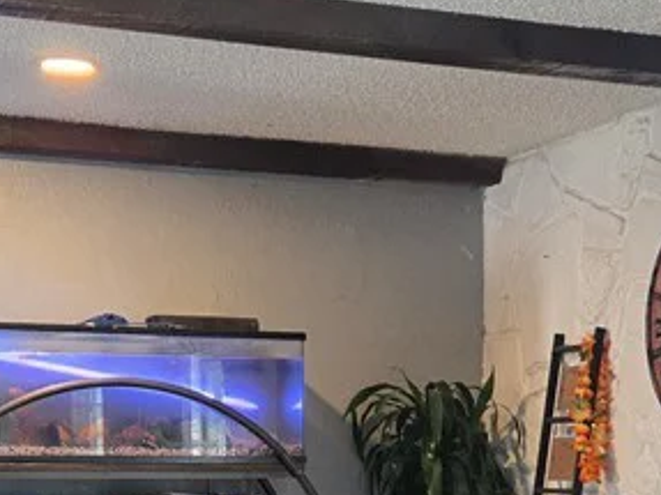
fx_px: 1565
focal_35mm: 82
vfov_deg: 17.3
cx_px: 378
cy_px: 564
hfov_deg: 23.8
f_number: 1.8
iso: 400
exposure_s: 1/120
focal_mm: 5.4
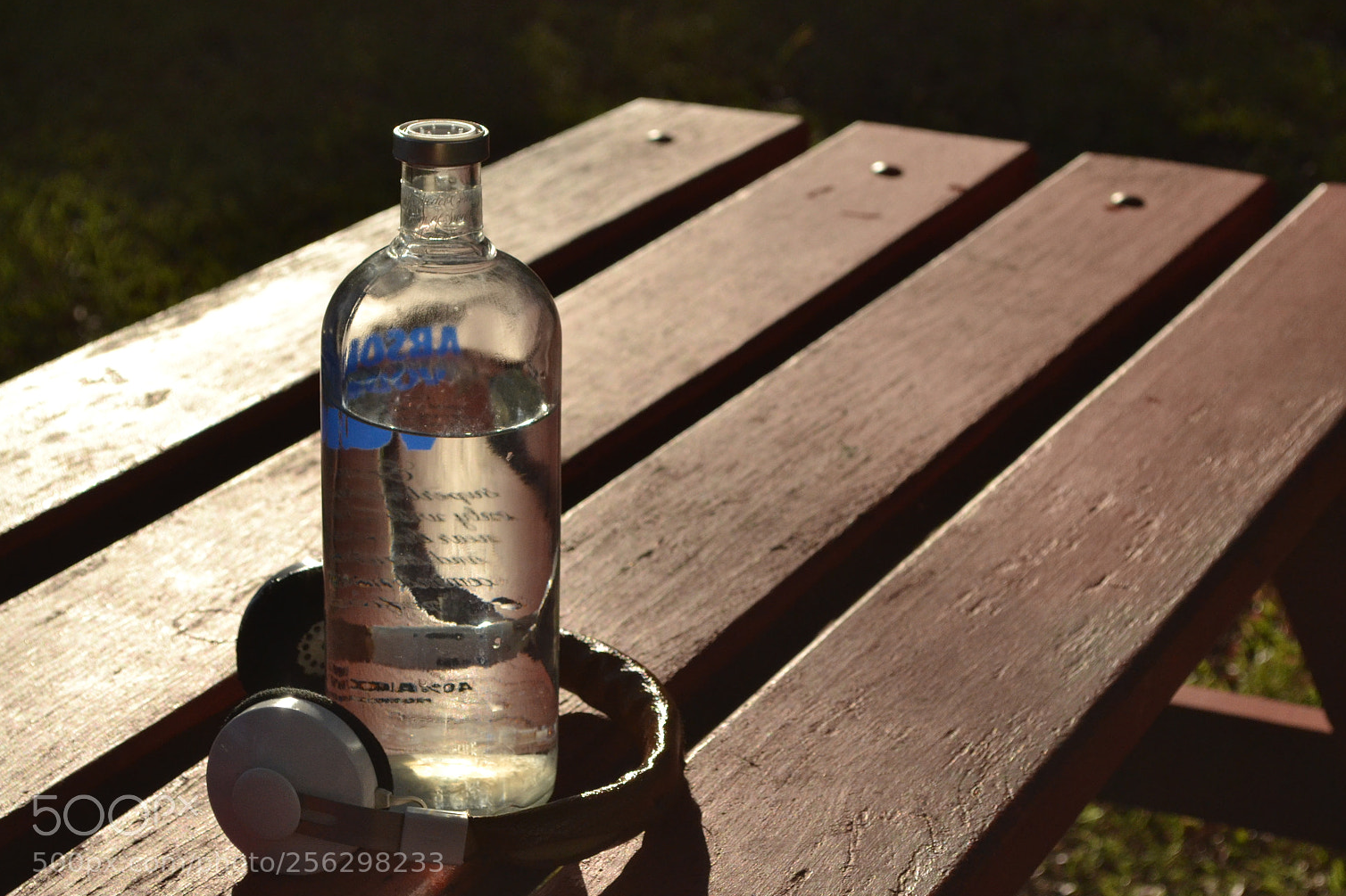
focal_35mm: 88
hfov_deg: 23.2
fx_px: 3272
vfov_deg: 15.6
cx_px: 691
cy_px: 457
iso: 800
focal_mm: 55
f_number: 8
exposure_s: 1/4000
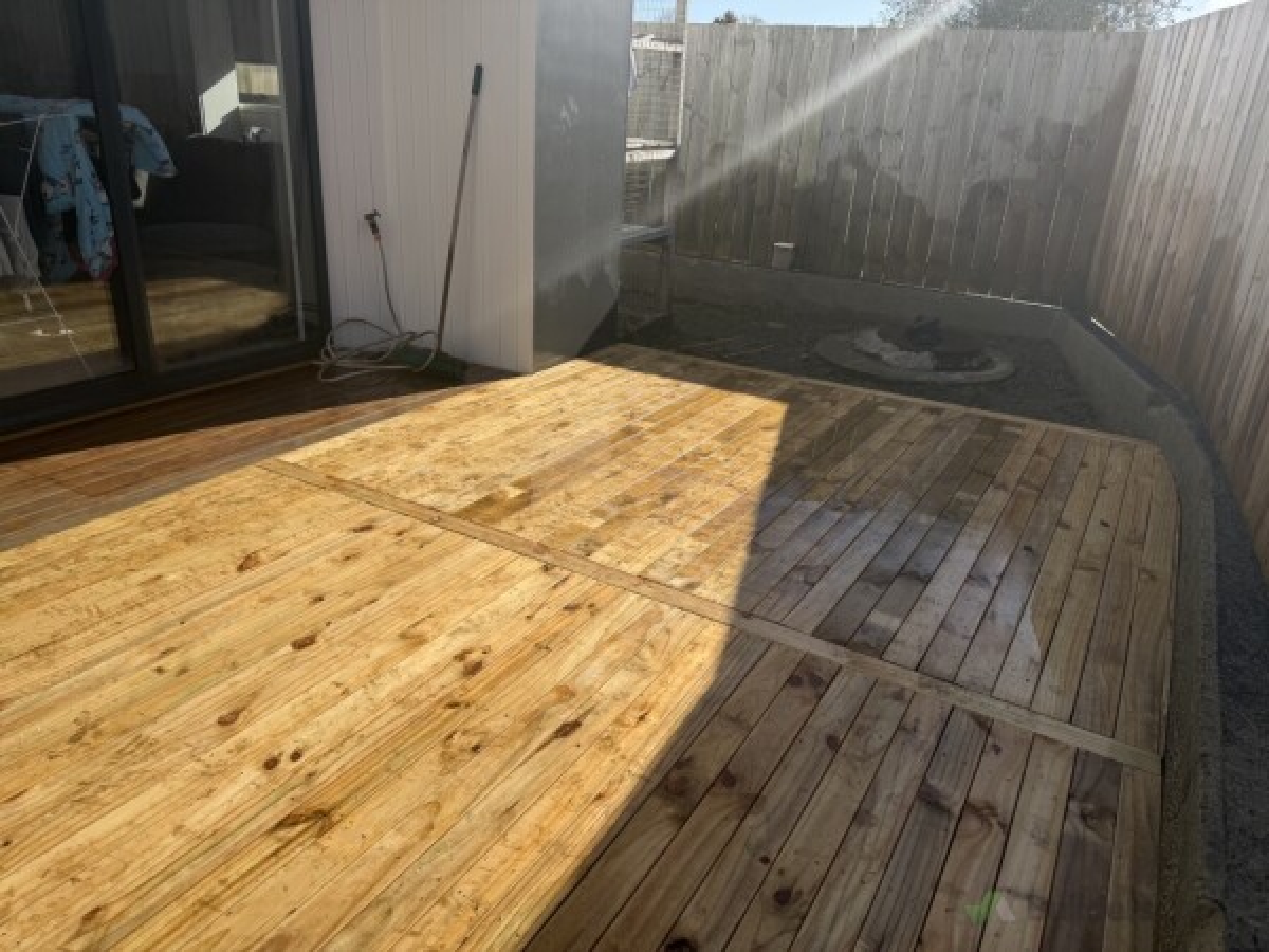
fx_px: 880
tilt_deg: -22.4
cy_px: 476
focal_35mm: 24
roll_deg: -4.2
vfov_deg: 56.8
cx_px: 634
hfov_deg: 71.6
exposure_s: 1/4673
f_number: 1.78
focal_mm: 6.76
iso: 80
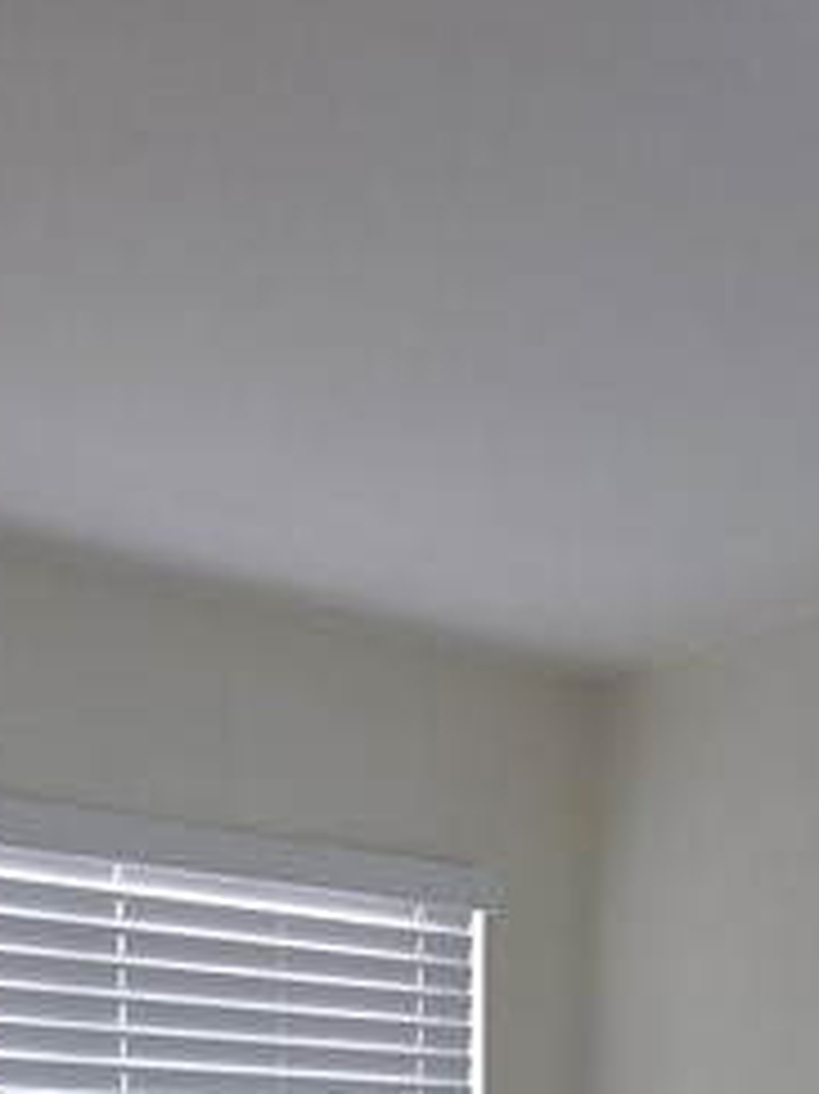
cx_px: 1012
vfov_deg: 17.8
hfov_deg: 14.7
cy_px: 1715
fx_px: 3063
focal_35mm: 97
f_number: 1.8
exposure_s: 1/60
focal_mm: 5.4
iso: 32
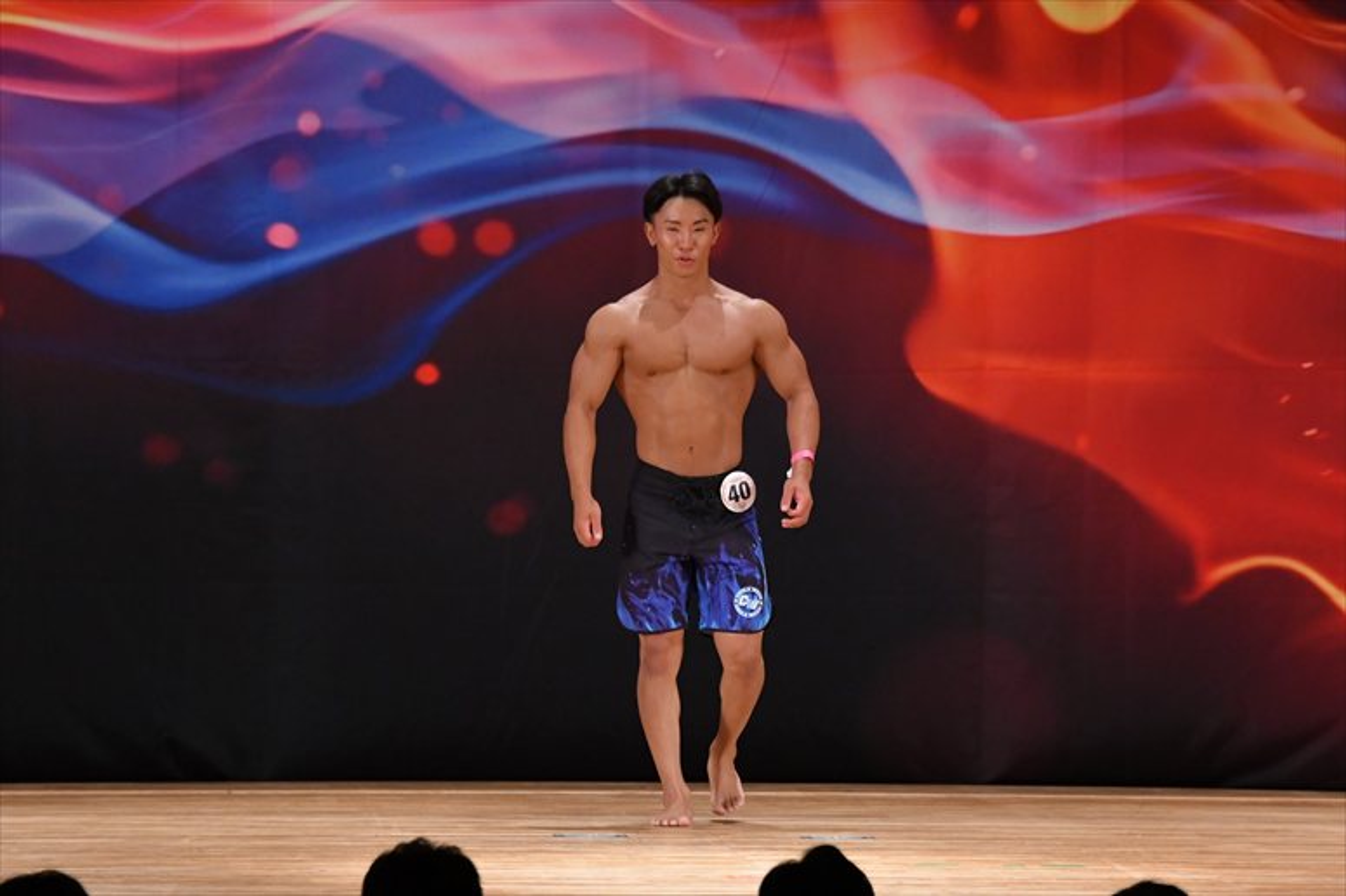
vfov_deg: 5.7
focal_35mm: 240
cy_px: 448
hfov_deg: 8.6
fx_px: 8969
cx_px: 673
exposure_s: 1/400
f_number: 5.6
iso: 3200
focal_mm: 160
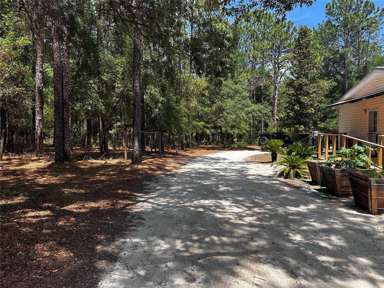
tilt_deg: -1.2
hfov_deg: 71.6
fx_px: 266
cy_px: 144
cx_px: 192
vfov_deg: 56.8
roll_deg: +0.4
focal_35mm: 24
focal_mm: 6.86
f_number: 1.78
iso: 80
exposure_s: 1/1495
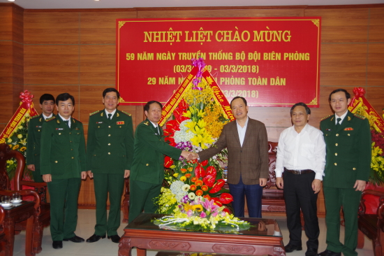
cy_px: 128
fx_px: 448
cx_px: 192
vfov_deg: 31.9
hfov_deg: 46.4
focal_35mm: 42
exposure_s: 1/100
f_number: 4
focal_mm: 28
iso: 400
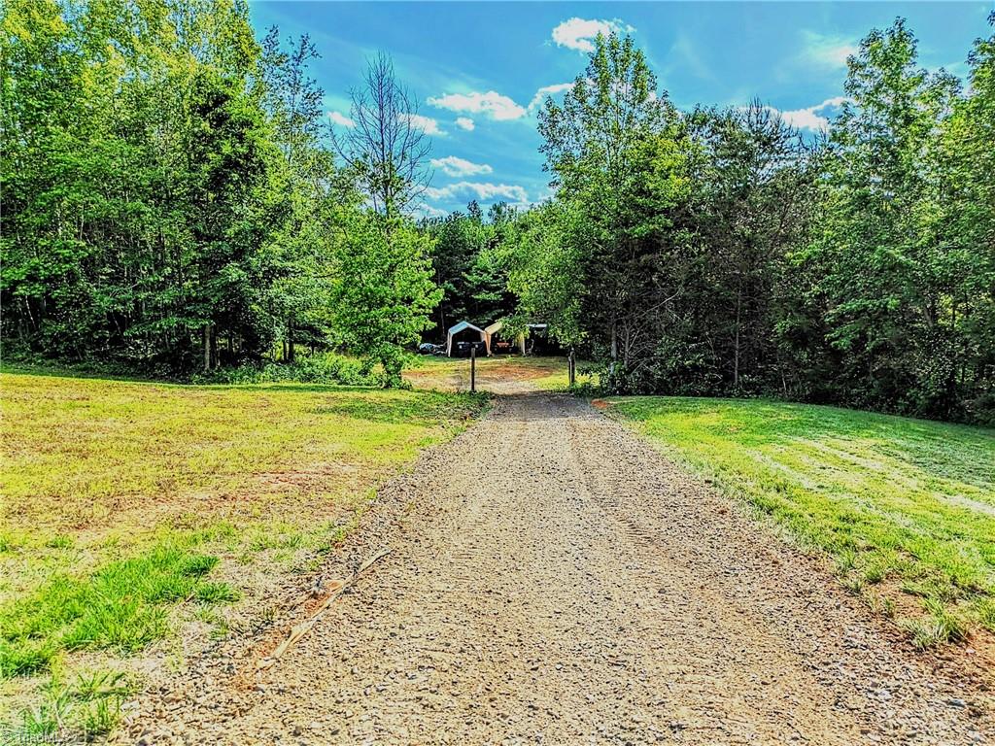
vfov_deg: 54.9
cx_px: 498
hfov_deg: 69.4
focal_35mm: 25
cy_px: 373
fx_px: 719
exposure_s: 1/3745
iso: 46
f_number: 1.89
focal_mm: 5.43
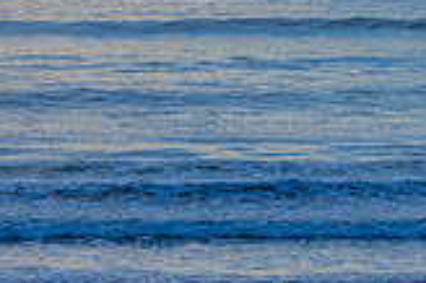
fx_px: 3026
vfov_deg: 5.3
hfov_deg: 8.1
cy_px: -95
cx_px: 231
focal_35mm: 256
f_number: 9
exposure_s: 1/250
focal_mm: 70
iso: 200
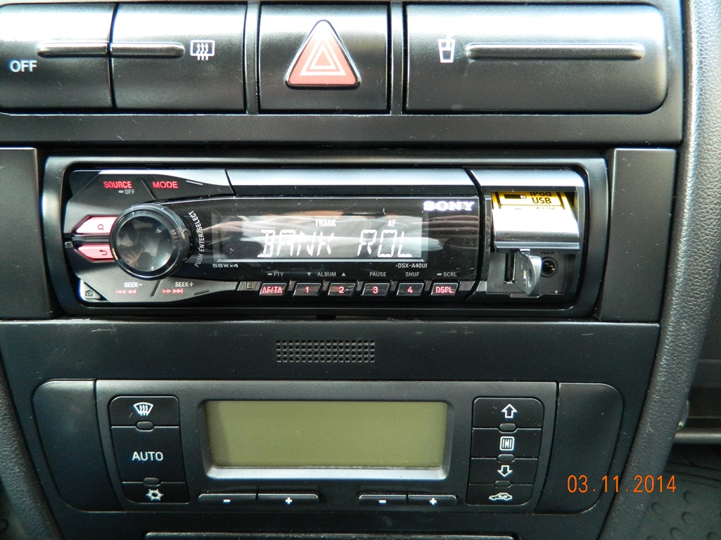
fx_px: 521
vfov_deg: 54.9
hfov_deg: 69.4
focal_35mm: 25
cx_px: 360
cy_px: 270
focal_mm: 4.5
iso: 400
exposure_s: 1/20
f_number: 3.1
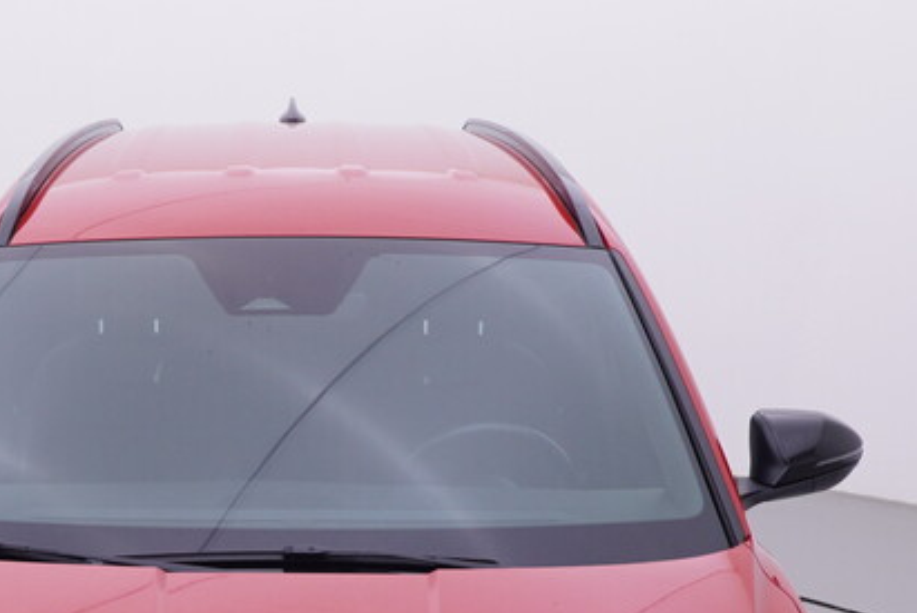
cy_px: 584
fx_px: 2008
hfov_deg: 25.3
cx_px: 192
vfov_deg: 17.1
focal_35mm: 79
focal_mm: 15
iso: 200
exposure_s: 1/80
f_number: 5
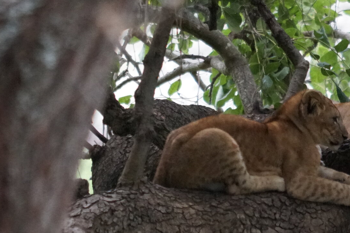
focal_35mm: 861
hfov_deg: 2.4
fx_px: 8371
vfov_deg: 1.6
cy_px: 79
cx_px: 412
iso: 6400
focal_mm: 240
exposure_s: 1/1250
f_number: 6.3
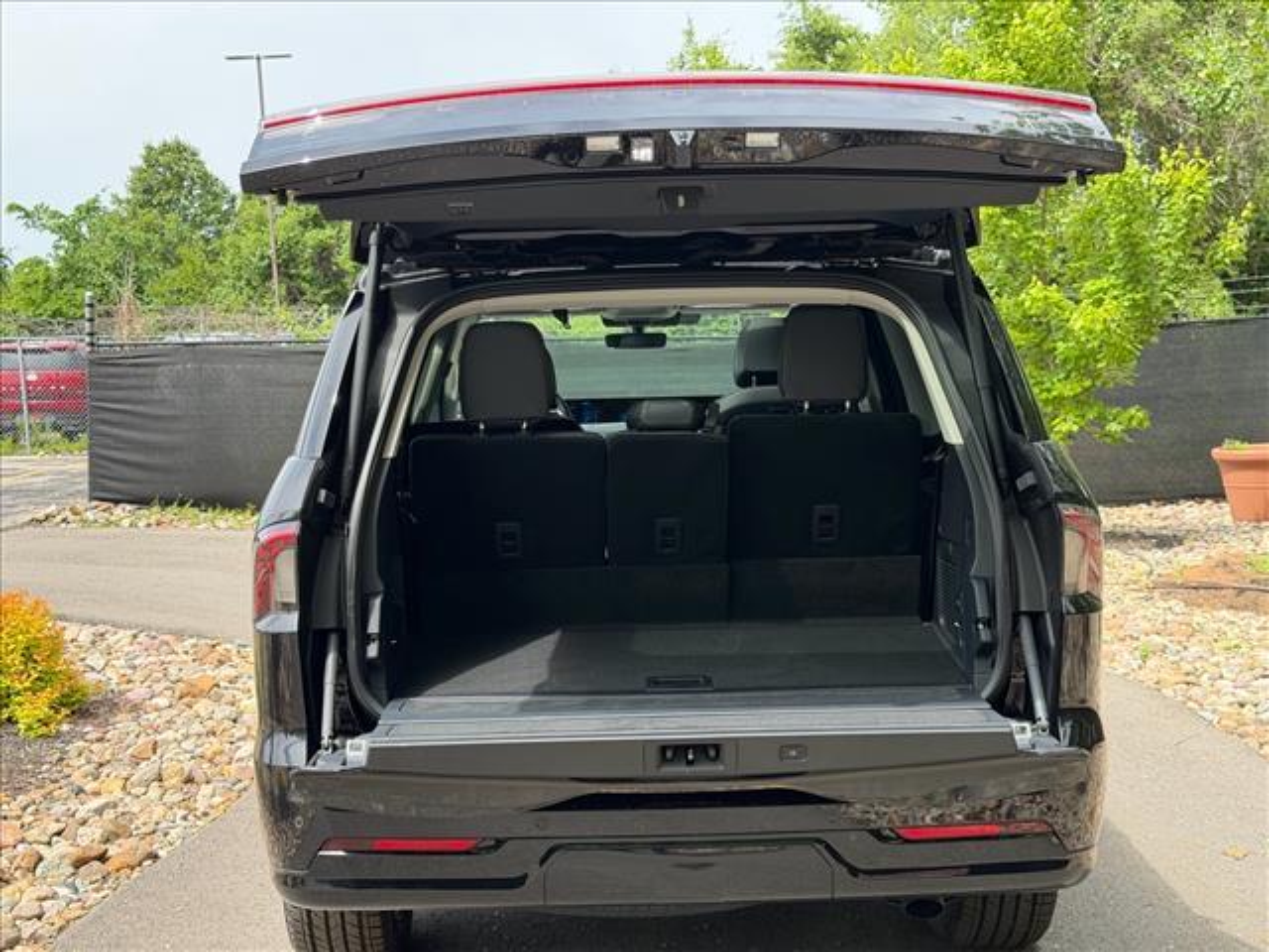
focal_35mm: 48
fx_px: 1760
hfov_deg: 39.7
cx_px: 634
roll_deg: +1.9
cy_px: 476
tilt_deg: -2.8
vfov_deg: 30.3
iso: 100
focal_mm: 6.76
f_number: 1.78
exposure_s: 1/1167
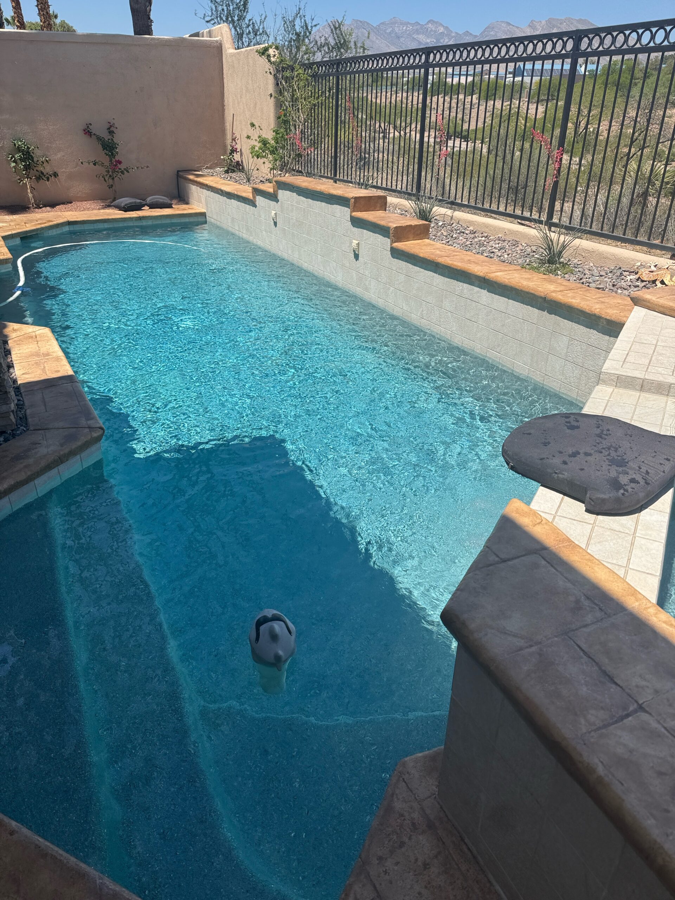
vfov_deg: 71.6
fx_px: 624
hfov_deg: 56.8
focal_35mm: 24
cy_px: 450
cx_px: 338
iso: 80
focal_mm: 6.76
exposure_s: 1/4975
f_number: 1.78
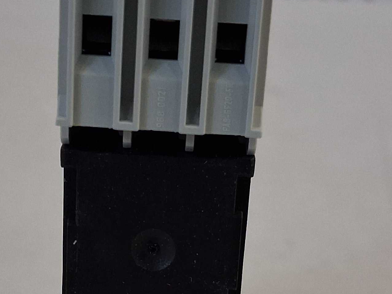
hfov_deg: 22.7
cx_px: 165
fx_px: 974
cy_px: 253
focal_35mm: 86
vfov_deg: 17.0
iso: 640
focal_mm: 4
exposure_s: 1/50
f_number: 1.8
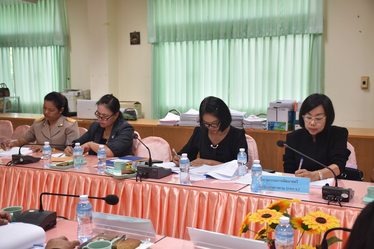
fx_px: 467
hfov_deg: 43.6
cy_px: 124
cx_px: 187
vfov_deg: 29.9
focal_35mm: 45
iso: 400
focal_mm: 30
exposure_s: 1/60
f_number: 4
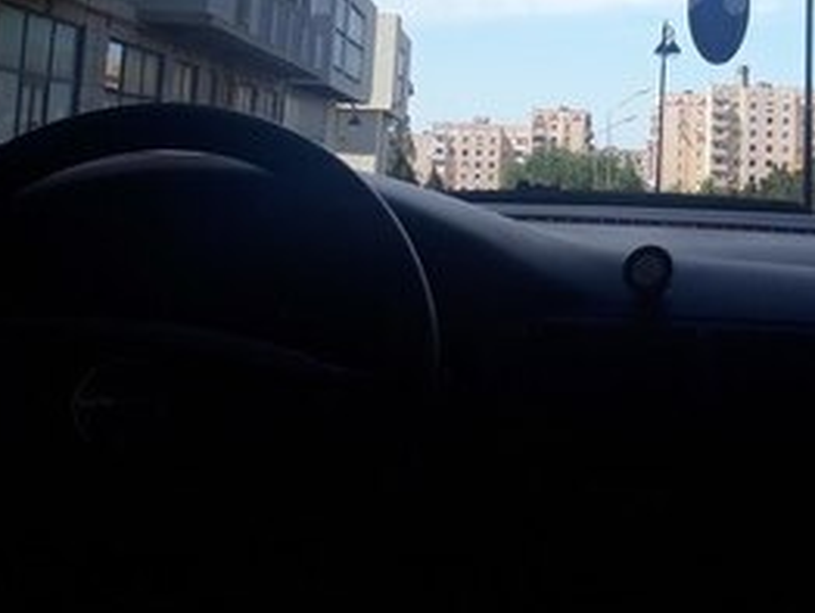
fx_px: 1602
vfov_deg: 20.8
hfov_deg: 28.2
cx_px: 603
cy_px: -33
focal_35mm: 68
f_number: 1.9
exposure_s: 1/789
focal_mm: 3.6
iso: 40
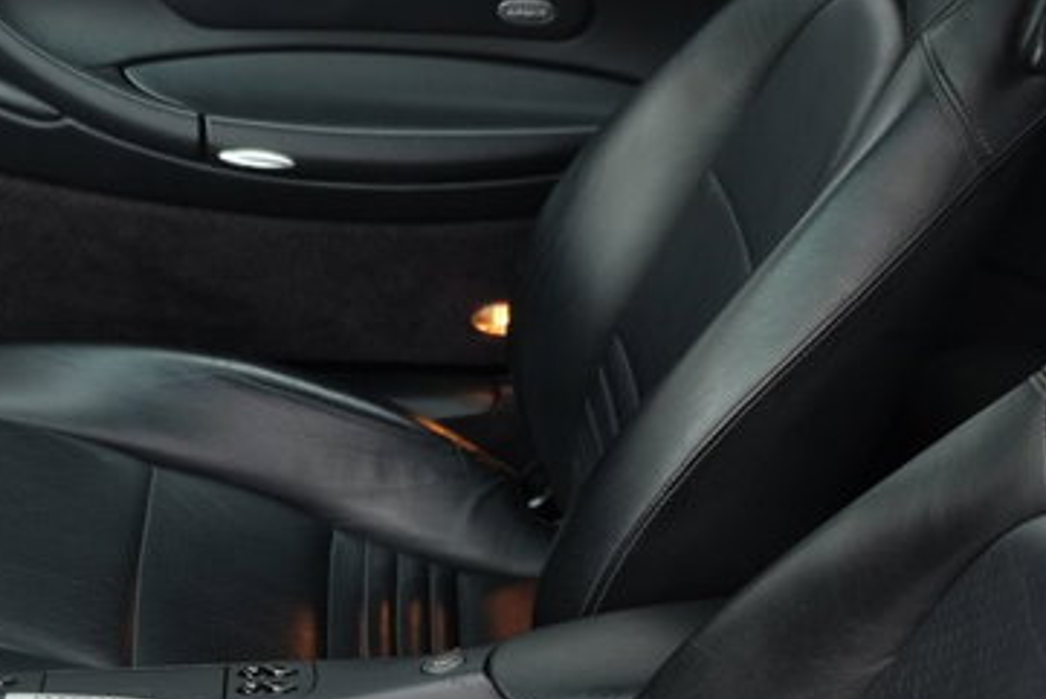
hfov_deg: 20.0
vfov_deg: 13.3
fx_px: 2965
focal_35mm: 102
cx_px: 420
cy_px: 616
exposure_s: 1/60
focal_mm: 24.3
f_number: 3.2
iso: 250
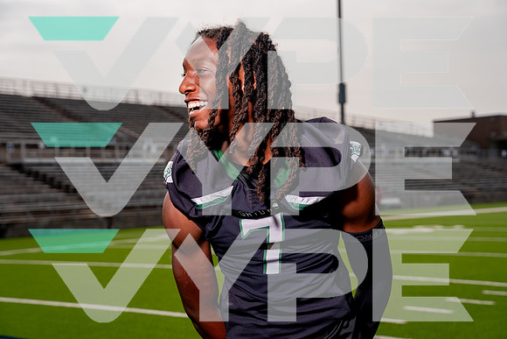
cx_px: 254
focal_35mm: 60
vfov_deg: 22.6
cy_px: 170
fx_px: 845
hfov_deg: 33.4
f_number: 5.6
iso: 100
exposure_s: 1/1250
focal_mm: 60
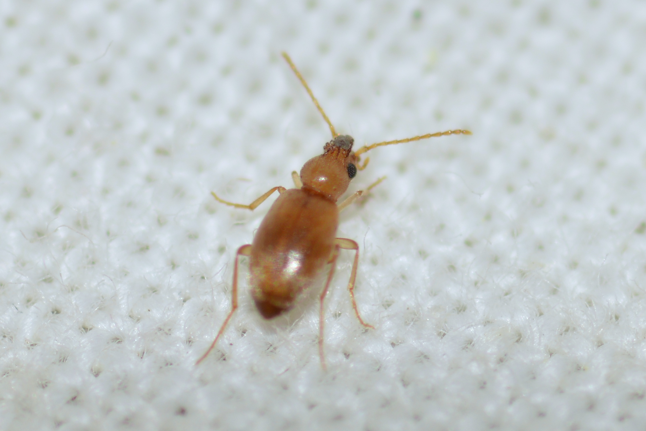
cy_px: 216
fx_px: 2691
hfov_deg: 13.7
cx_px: 323
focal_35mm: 150
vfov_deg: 9.1
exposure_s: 1/200
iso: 100
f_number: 11
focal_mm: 100
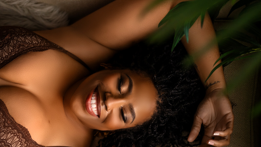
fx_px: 540
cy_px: 105
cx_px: 78
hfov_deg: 27.0
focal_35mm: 78
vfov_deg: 15.4
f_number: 2
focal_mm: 50
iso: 1000
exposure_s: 1/400
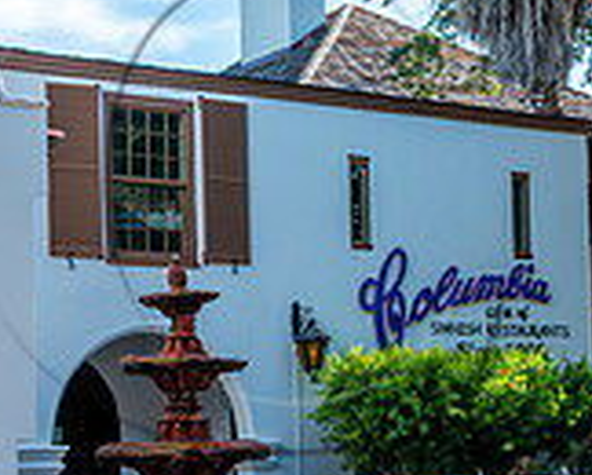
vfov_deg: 16.3
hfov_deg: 20.3
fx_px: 1649
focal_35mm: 94
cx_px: 267
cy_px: 356
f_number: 8
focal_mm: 28
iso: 200
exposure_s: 1/500
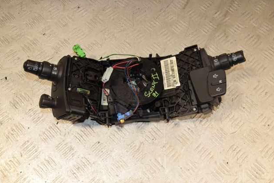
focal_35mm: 39
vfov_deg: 34.6
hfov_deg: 50.1
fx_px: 293
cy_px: 90
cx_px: 139
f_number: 6.3
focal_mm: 25
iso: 800
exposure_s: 1/200
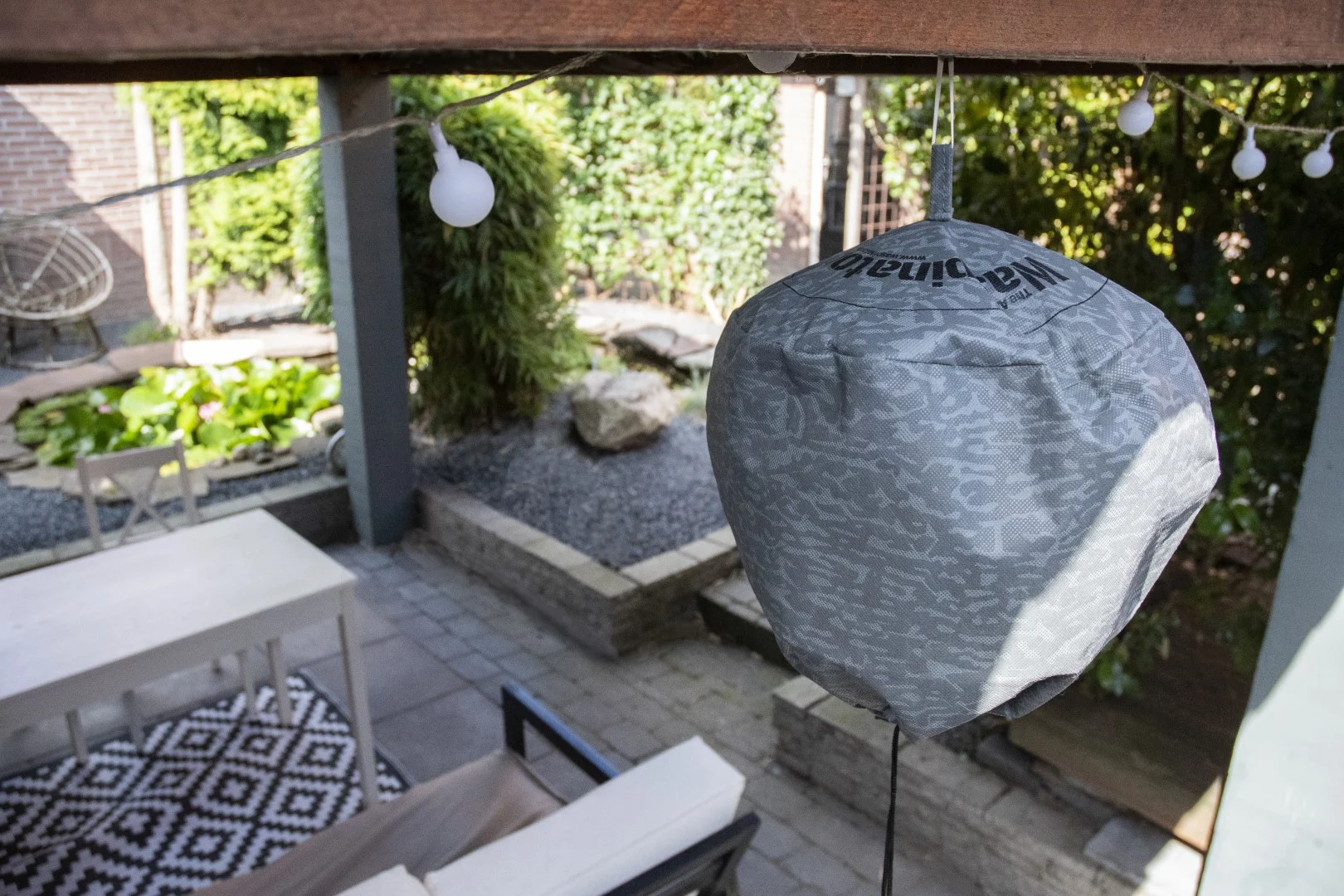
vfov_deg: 47.9
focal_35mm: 27
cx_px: 672
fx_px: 1008
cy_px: 448
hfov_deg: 67.4
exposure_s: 1/2000
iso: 2500
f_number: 5
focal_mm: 18
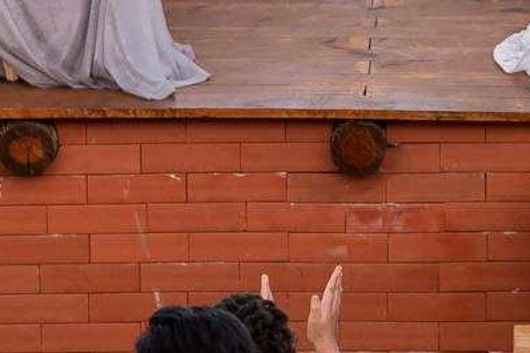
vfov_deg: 2.4
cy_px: -401
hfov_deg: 3.7
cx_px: 887
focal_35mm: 558
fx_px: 8211
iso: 250
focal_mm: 85
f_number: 2.5
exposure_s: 1/1250
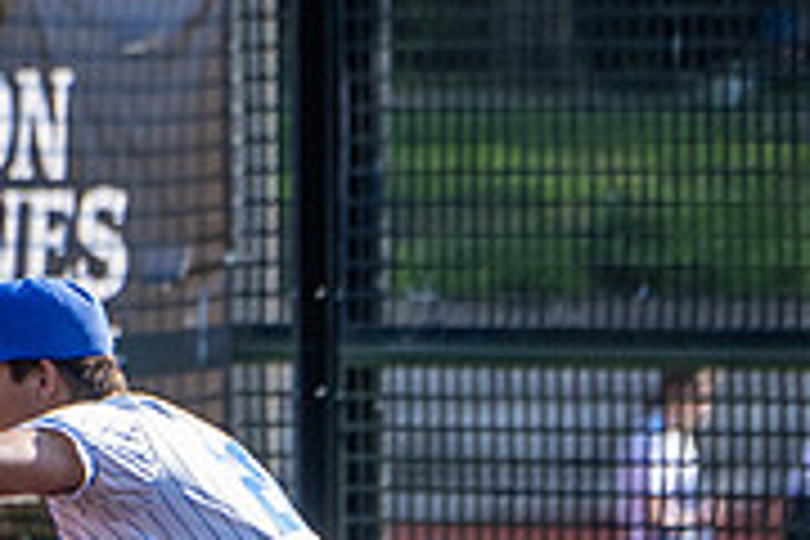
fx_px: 25333
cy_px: 421
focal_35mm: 1126
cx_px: 0
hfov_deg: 1.8
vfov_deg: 1.2
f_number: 5.6
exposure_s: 1/2000
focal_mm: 350
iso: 1800
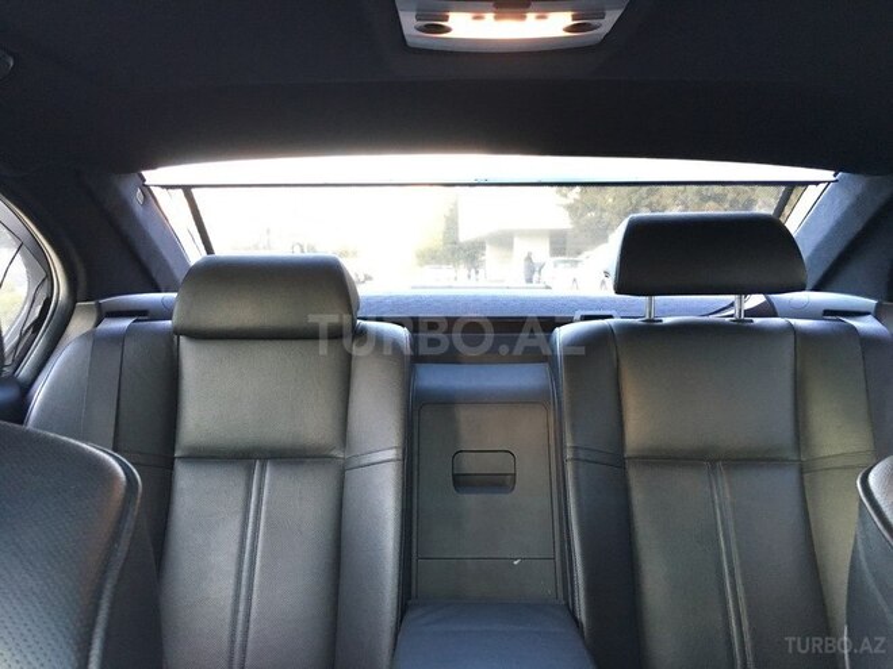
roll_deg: +0.1
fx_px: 748
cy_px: 334
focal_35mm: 29
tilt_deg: -4.2
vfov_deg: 48.2
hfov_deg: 61.7
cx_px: 446
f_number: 2.2
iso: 200
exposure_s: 1/20
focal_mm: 4.15
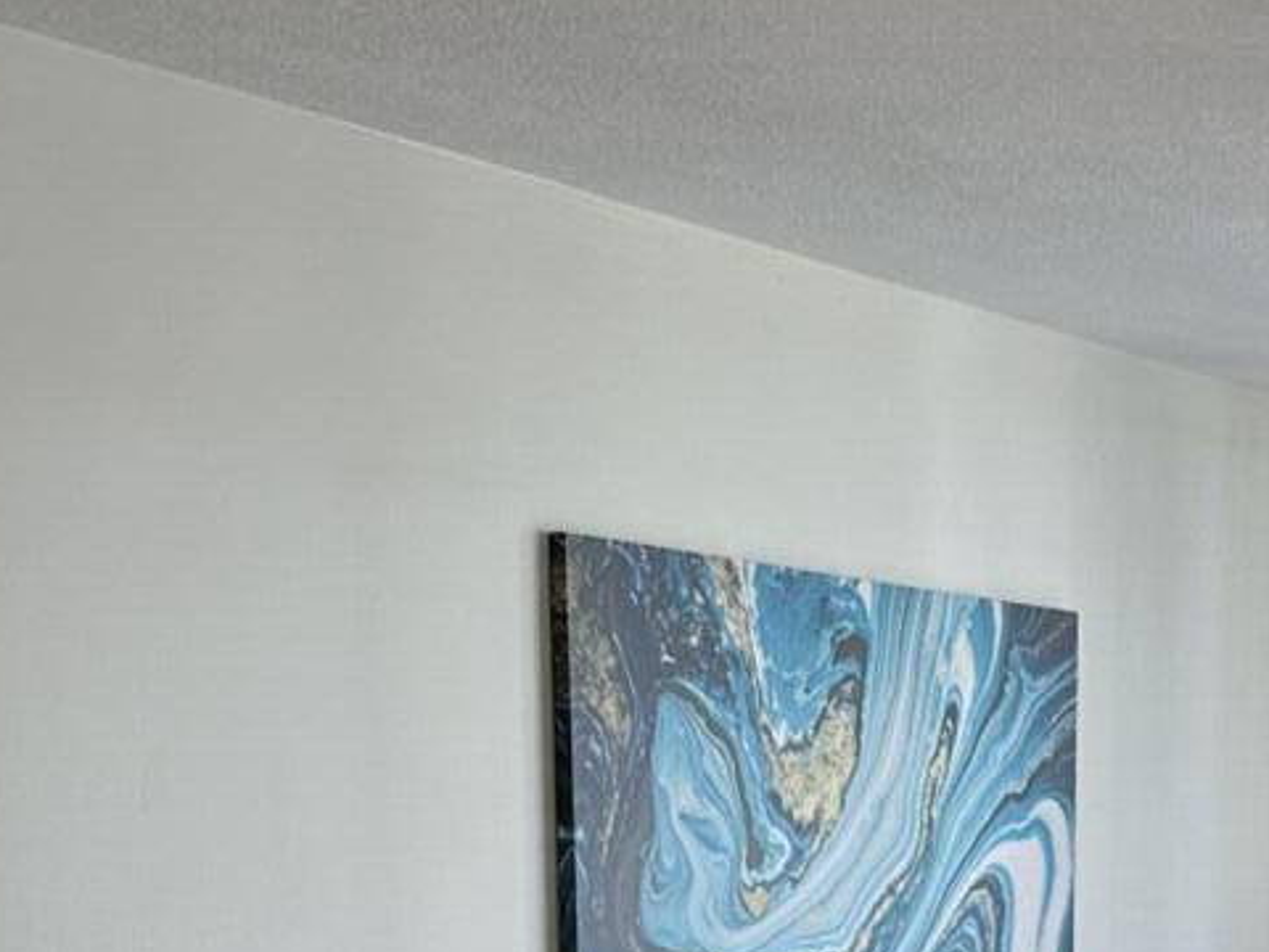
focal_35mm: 100
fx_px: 3666
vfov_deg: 13.2
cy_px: 1745
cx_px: 957
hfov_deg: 19.5
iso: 64
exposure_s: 1/129
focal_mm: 6.86
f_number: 1.78
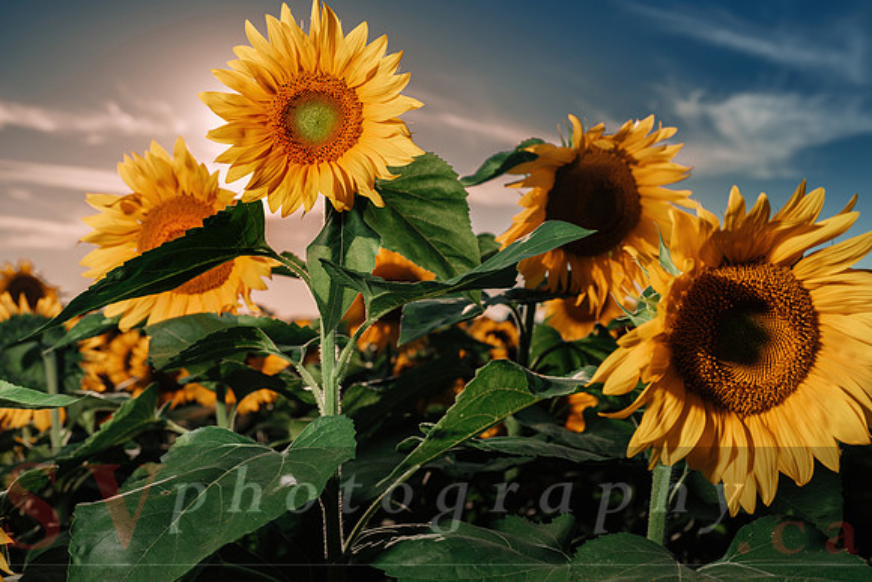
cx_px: 436
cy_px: 291
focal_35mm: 37
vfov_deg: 35.6
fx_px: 907
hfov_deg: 51.3
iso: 100
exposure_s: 1/500
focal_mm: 45
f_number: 5.6
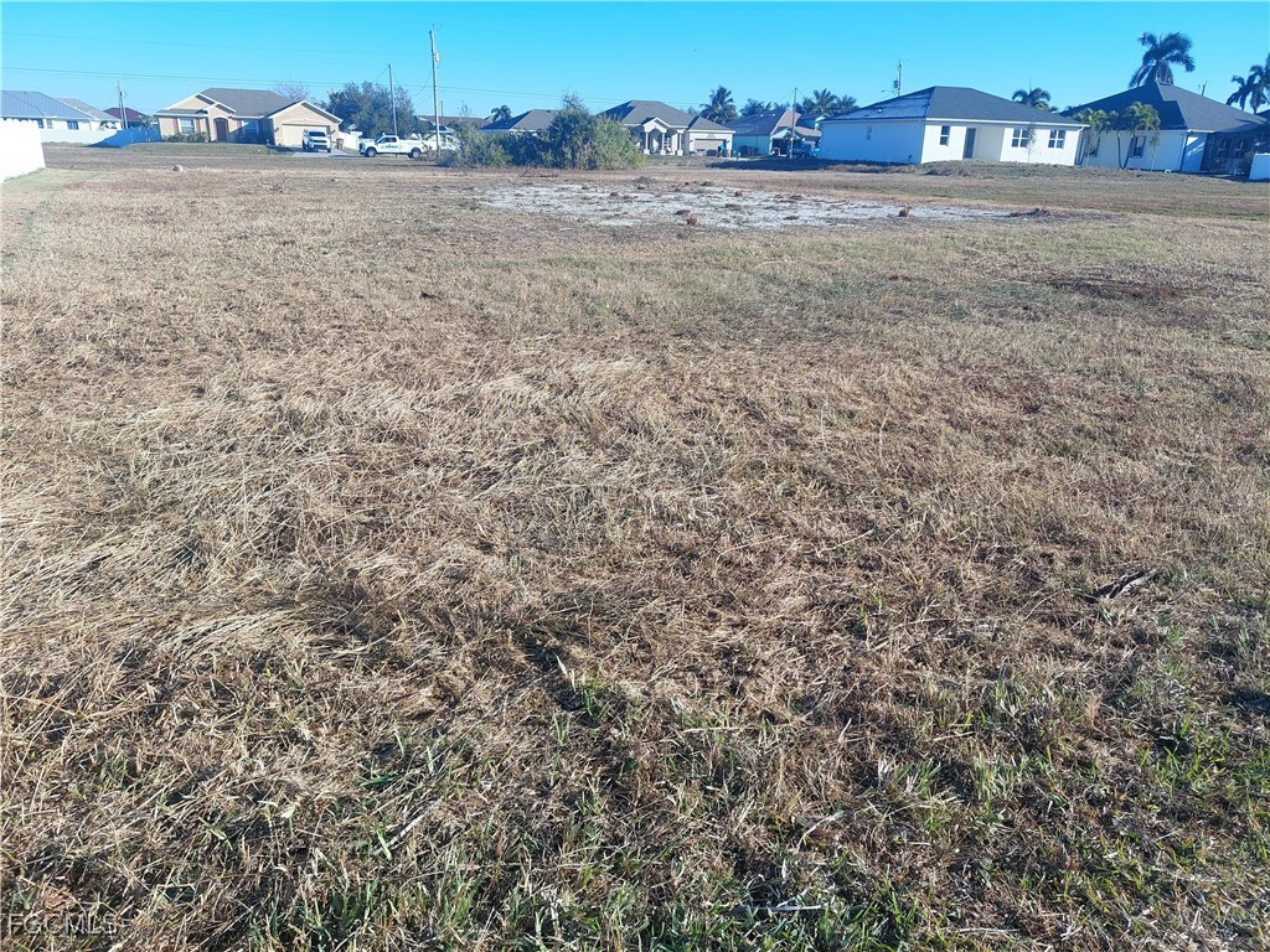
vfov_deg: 56.8
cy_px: 476
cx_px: 635
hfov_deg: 71.6
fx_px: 881
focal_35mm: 24
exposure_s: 1/1087
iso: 40
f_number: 1.8
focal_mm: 5.23
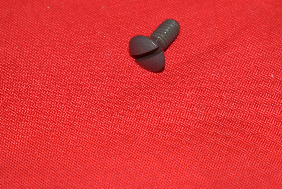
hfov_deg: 16.3
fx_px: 986
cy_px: 51
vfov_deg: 10.9
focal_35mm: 126
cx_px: 155
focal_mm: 55
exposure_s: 1/40
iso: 320
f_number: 5.6
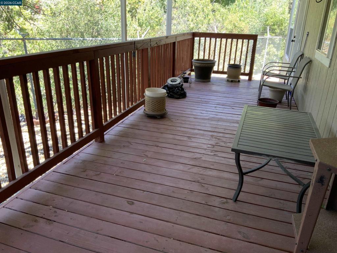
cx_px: 168
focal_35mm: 29
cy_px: 126
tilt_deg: -22.3
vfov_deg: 48.2
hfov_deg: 61.7
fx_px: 282
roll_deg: -1.6
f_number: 1.8
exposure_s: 1/120
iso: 40
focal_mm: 3
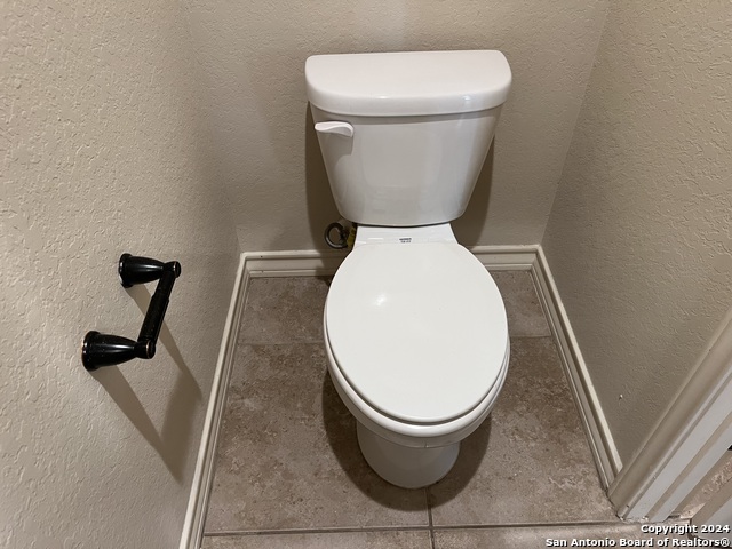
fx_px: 550
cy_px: 274
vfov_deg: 53.1
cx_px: 366
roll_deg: +1.6
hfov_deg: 67.3
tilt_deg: -43.8
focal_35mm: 26
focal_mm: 5.1
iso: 250
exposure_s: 1/60
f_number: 1.6
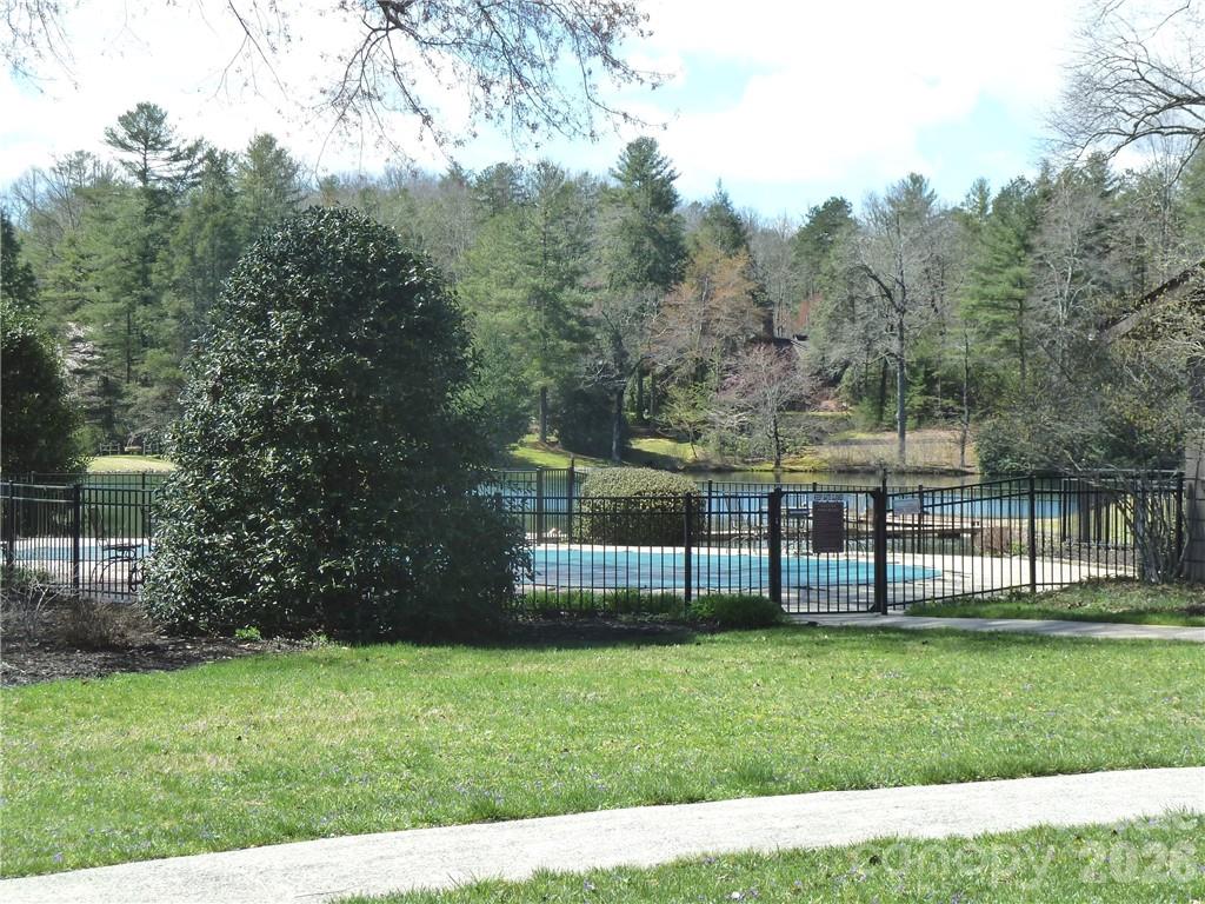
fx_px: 2715
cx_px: 602
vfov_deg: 18.9
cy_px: 452
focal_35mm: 78
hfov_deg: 25.0
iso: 125
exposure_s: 1/250
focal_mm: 12.8
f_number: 4.2
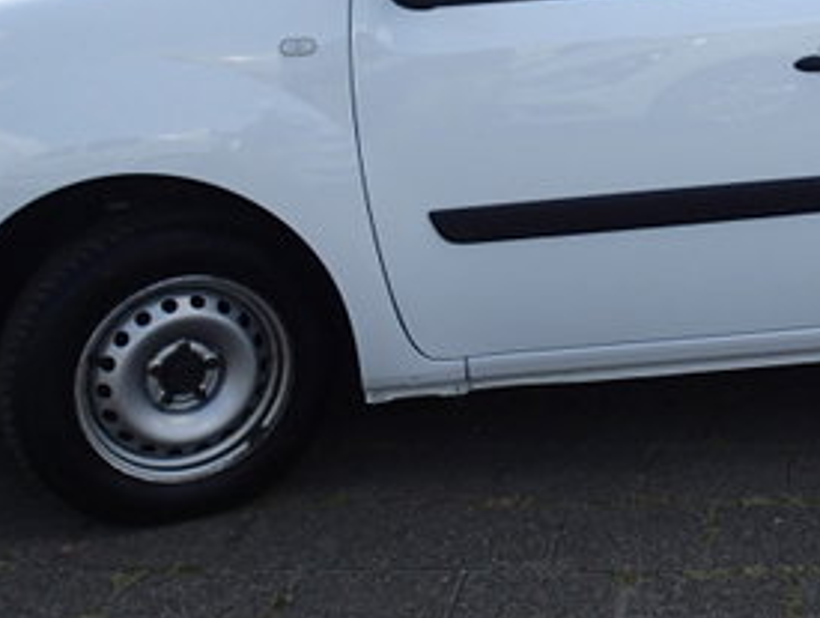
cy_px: 96
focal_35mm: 69
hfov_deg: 27.0
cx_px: 766
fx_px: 1637
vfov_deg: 21.0
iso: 100
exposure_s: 1/640
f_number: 2.8
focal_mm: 4.5
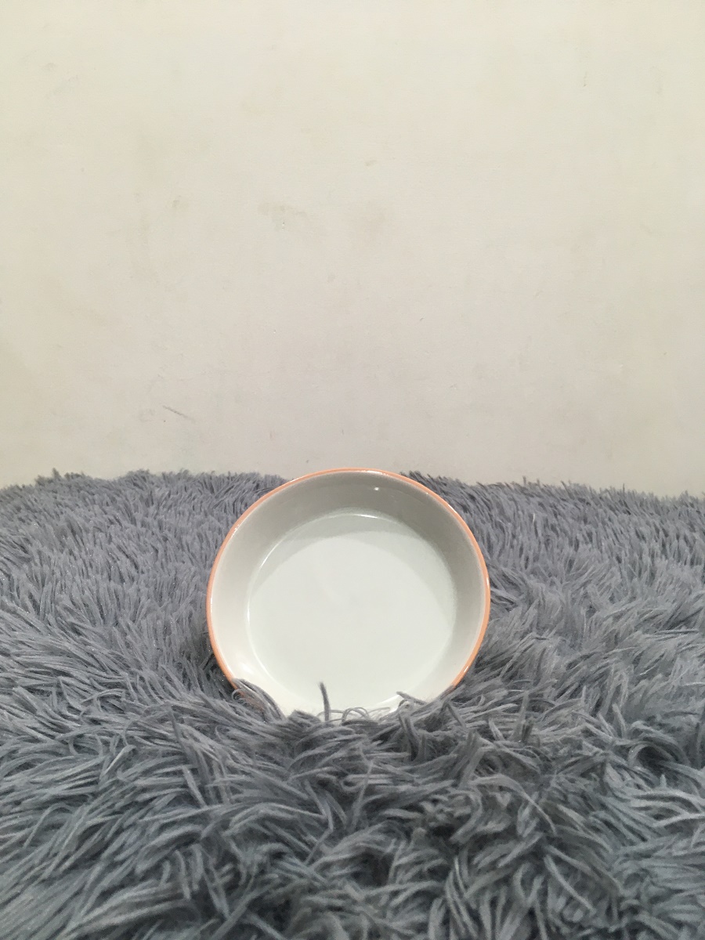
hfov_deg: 48.2
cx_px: 352
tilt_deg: -13.2
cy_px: 470
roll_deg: +0.0
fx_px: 787
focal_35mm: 29
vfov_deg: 61.7
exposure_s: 1/33
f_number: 2.2
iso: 80
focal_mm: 4.15
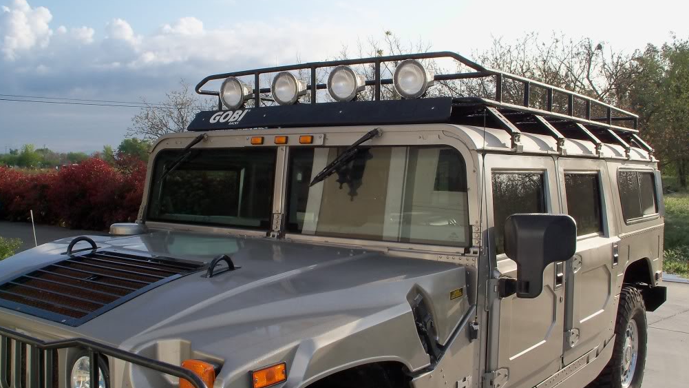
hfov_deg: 51.6
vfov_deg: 30.4
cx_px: 346
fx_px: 712
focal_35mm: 39
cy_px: 183
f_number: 5.5
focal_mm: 6.3
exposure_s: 1/250
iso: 80
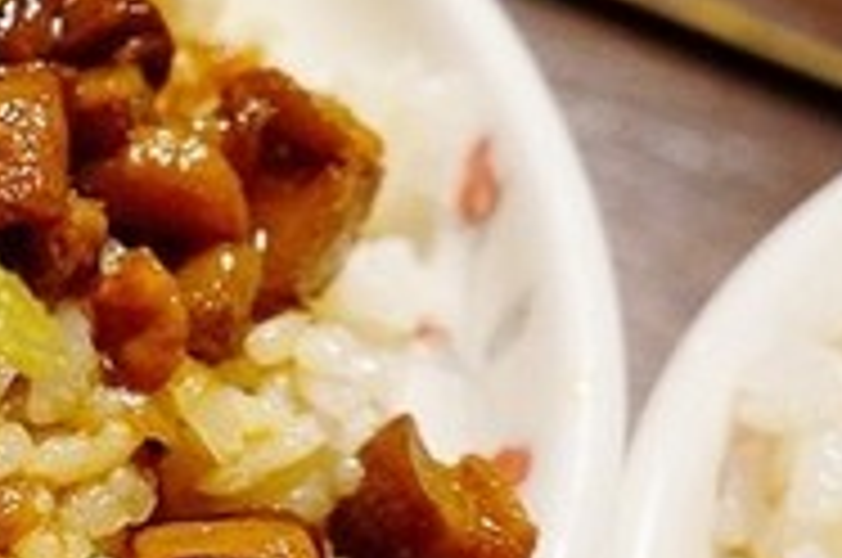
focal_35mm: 121
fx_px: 2816
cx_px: -387
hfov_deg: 15.8
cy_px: 418
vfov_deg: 11.3
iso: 3200
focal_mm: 25
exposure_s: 1/60
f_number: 4
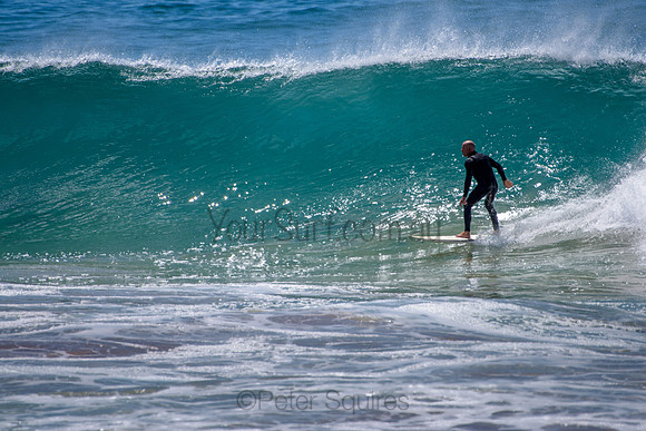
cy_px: 184
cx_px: 330
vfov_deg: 2.2
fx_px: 10999
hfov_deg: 3.4
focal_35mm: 613
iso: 80
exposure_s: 1/2000
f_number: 5.6
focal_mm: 500
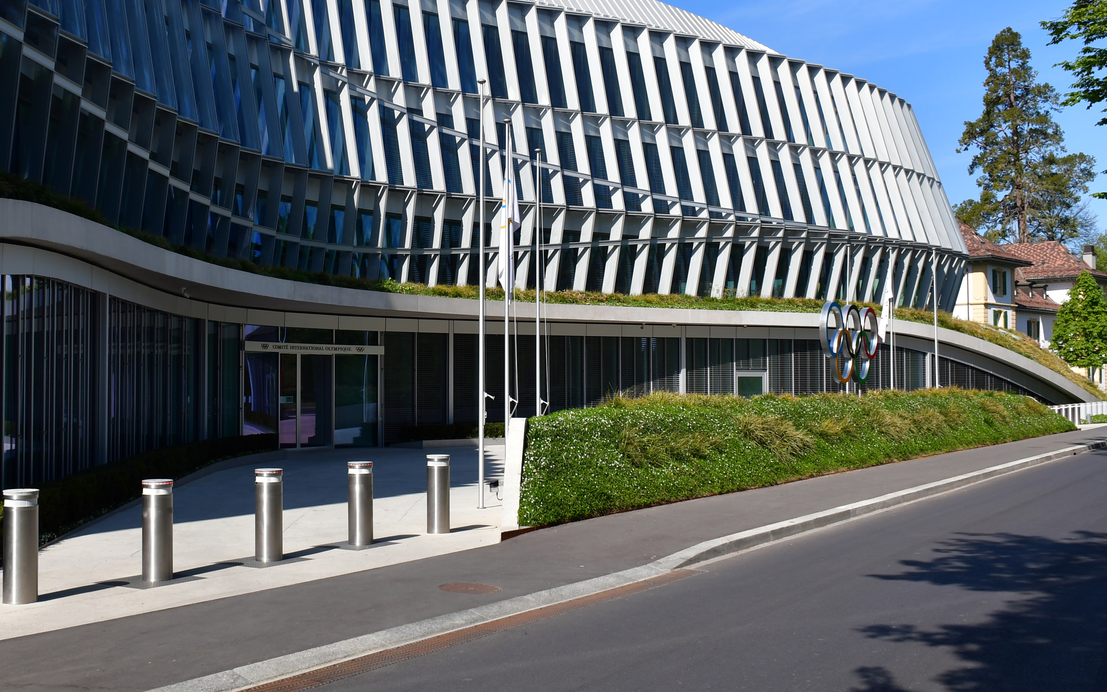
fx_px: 1177
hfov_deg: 50.0
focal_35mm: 39
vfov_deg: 32.2
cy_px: 176
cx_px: 435
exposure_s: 1/200
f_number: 10
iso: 200
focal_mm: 18
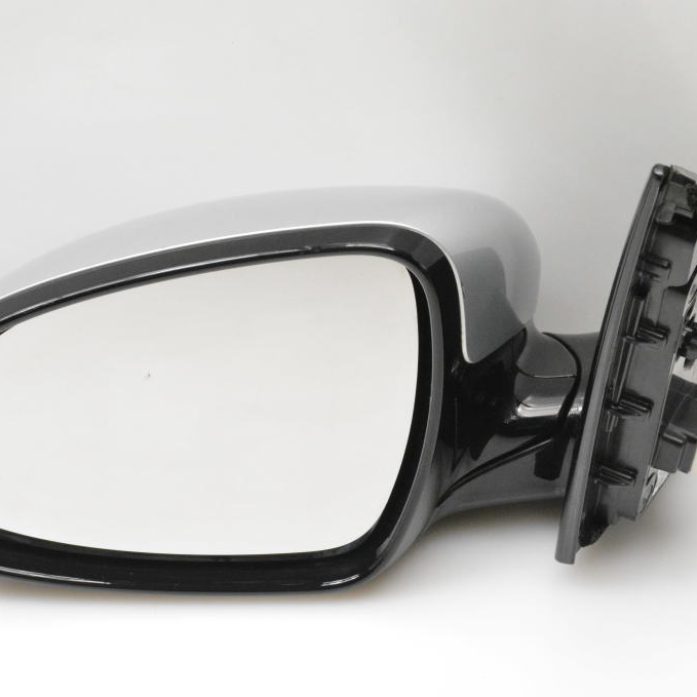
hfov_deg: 16.5
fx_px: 2407
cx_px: 289
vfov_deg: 16.5
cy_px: 349
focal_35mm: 106
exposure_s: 1/320
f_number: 9
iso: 6400
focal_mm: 55
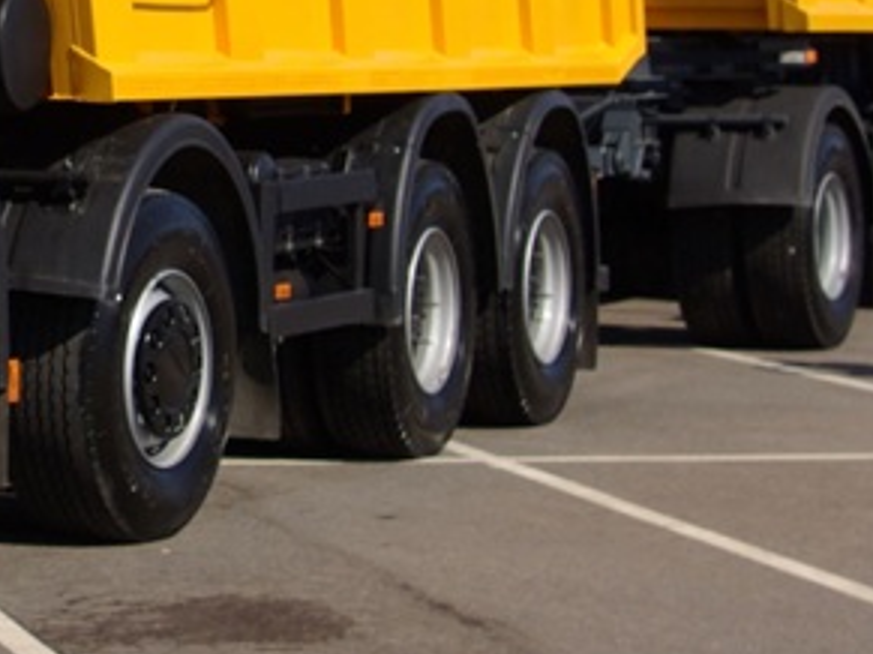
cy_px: -74
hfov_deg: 17.2
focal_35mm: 111
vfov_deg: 13.1
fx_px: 2798
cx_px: -81
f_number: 8
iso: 100
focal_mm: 28
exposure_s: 1/350
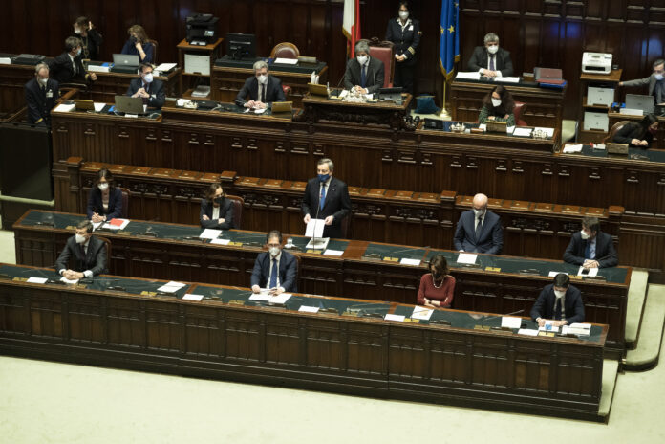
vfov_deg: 13.7
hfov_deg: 20.4
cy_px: 222
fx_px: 1847
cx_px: 332
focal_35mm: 100
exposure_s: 1/250
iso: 3200
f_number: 2.8
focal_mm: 100
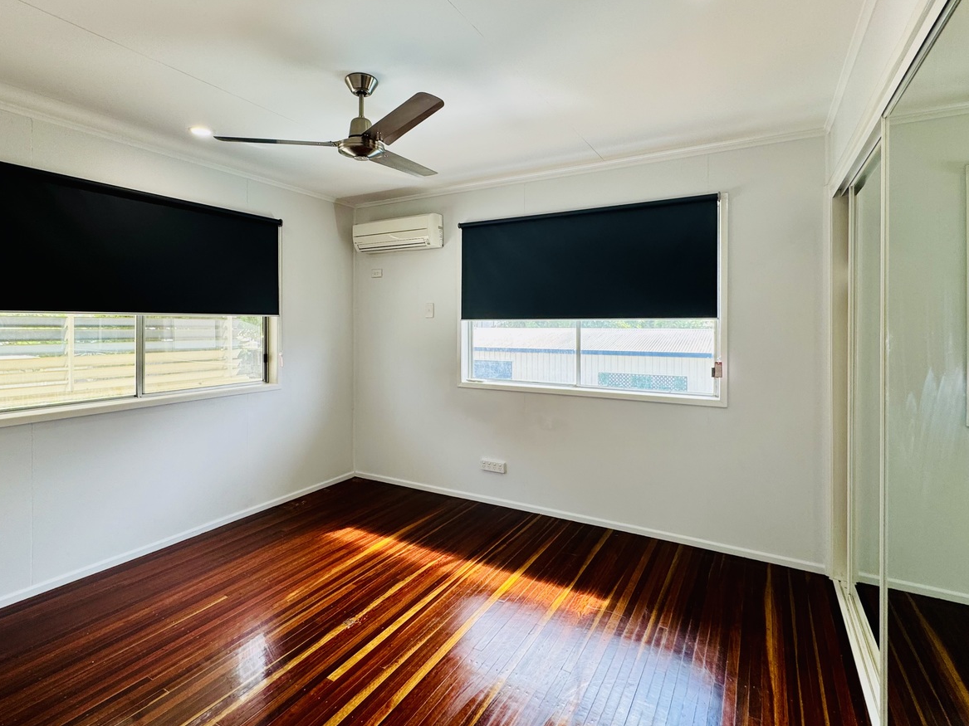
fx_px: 504
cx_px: 469
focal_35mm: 18
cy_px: 325
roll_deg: +0.3
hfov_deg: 87.7
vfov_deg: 71.4
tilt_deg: -0.2
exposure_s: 1/111
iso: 40
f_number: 2.2
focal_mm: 2.22
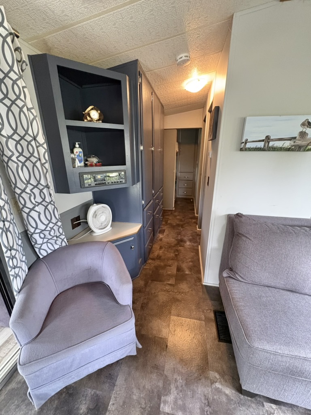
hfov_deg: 85.7
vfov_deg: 102.1
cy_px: 208
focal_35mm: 14
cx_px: 156
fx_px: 168
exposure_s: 1/60
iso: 640
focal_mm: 2.22
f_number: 2.2
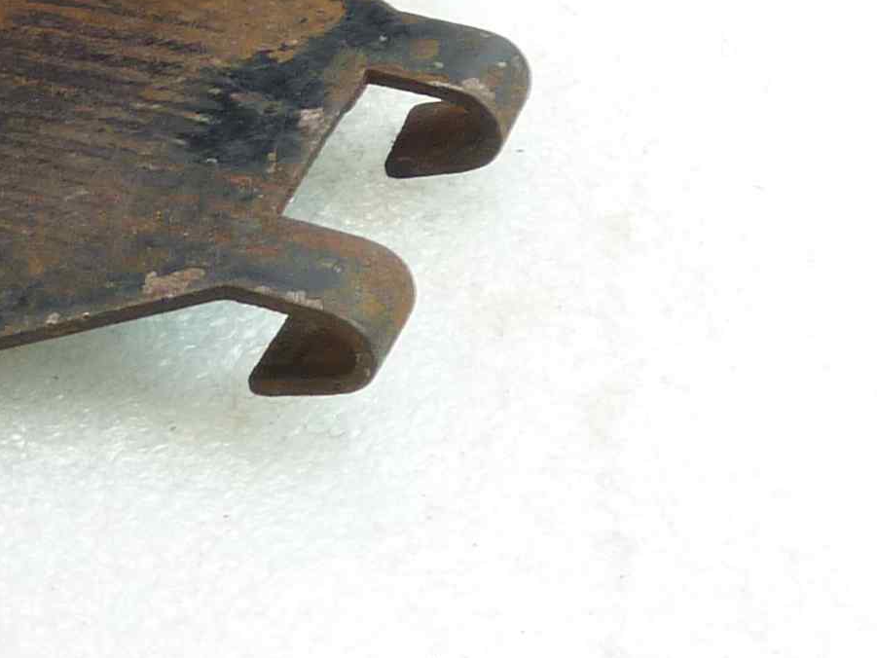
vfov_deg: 13.3
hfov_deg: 18.1
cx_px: 215
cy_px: -179
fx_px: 2737
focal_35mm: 108
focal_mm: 4.4
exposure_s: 1/13
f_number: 3.3
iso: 80
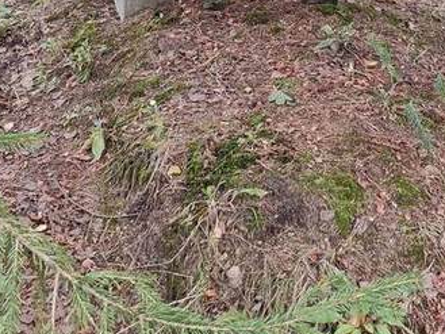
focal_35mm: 81
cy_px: -111
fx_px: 1042
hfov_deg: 23.9
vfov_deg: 17.1
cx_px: 333
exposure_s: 1/100
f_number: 1.75
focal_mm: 4.77
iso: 188
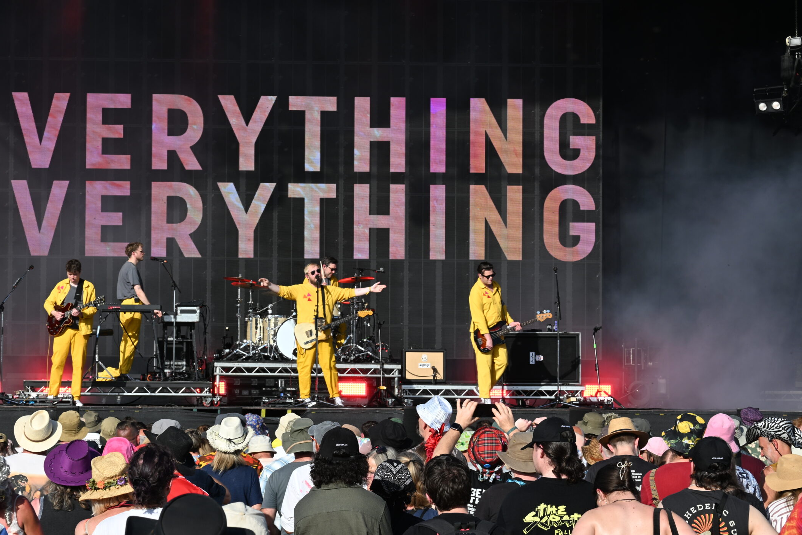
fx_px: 2918
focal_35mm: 131
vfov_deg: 10.5
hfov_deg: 15.6
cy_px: 261
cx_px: 351
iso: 100
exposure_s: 1/125
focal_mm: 72
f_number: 13
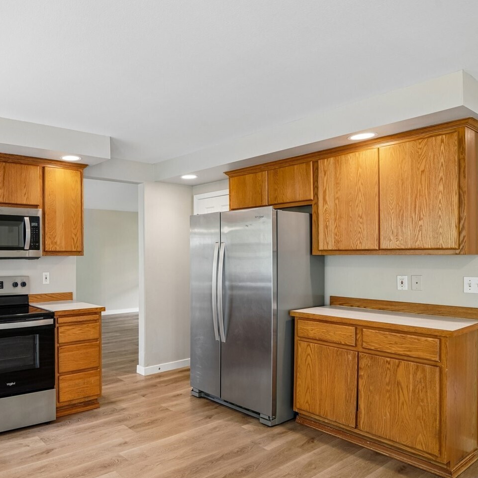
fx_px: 375
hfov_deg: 60.1
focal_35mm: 24
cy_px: 259
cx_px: 100
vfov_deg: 64.9
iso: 400
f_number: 8
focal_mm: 16
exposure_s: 1/8
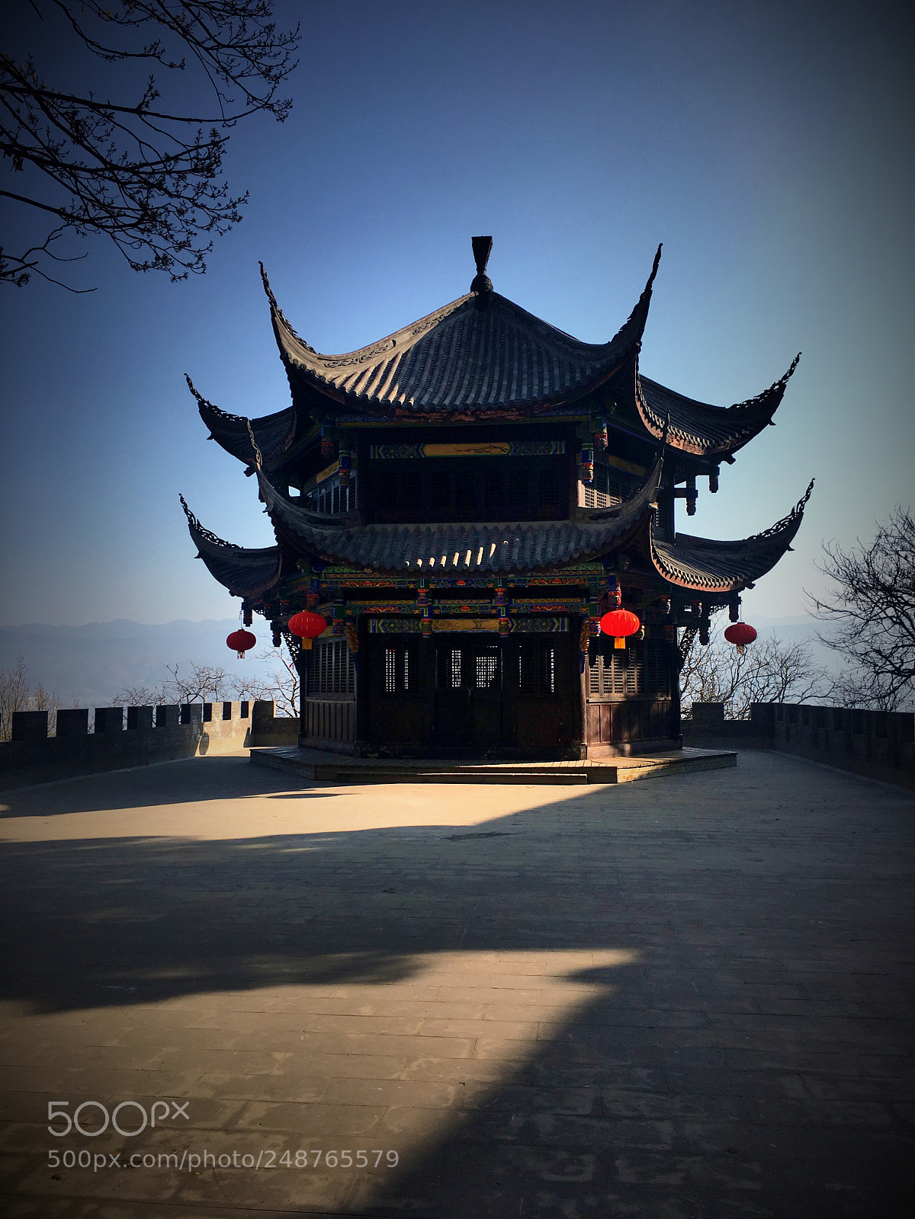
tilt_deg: +4.9
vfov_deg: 61.7
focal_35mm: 29
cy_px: 610
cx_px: 458
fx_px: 1022
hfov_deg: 48.2
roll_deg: -1.4
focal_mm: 4.15
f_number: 2.2
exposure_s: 1/1304
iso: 25
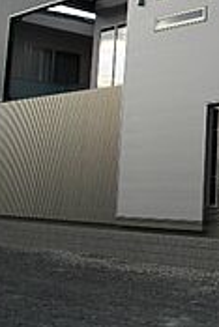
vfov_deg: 27.2
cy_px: 71
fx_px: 665
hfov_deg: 17.6
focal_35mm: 73
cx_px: 277
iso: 100
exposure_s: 1/160
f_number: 5.5
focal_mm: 5.7
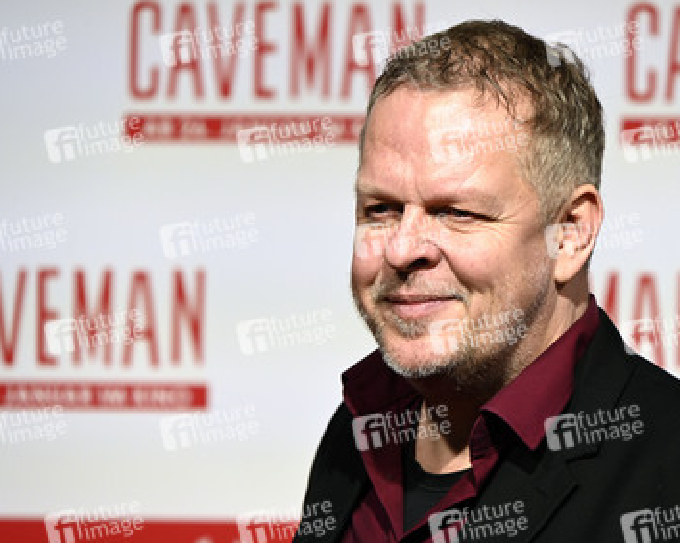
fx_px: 4809
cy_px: 284
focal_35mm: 239
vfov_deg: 6.5
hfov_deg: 8.1
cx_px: 427
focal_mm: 200
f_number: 6.3
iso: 1250
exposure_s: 1/200
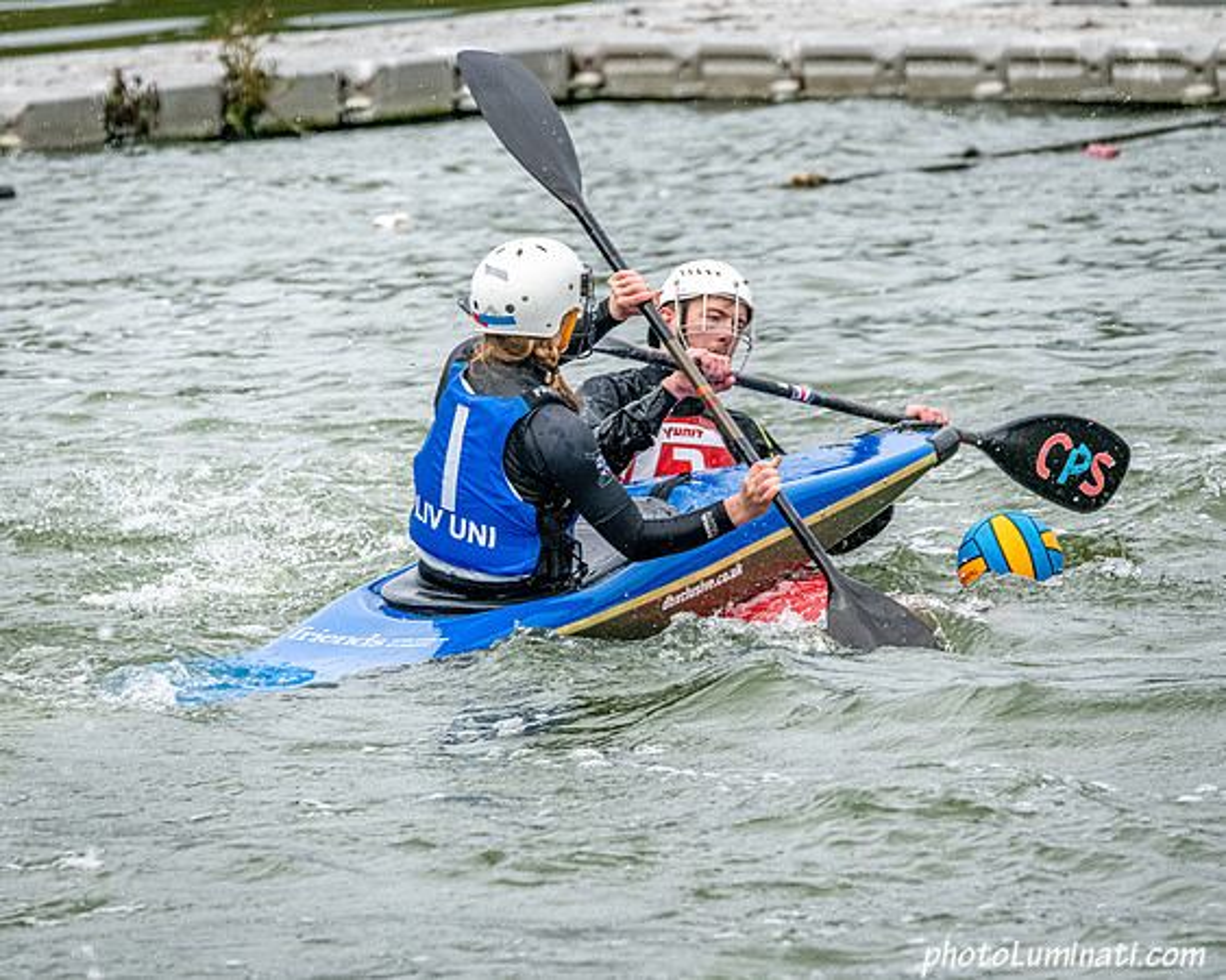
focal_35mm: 508
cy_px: 549
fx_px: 18427
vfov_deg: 3.0
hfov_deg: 3.8
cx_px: 608
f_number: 7.1
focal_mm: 400
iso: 3200
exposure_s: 1/2000
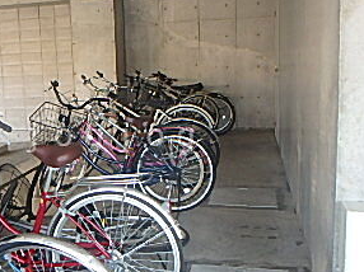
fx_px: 494
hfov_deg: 39.8
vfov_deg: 30.8
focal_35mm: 47
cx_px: 113
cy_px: 137
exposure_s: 1/30
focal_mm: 3.7
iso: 250
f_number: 3.5
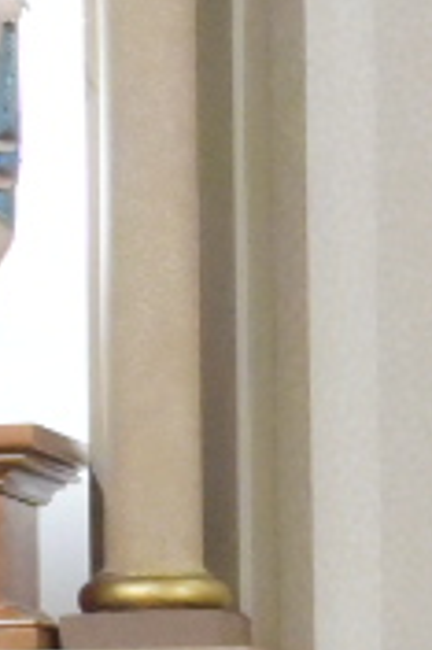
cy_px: 982
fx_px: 13291
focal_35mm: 737
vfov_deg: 2.8
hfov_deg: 1.8
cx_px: 2943
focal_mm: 80
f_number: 4
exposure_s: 1/250
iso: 8000
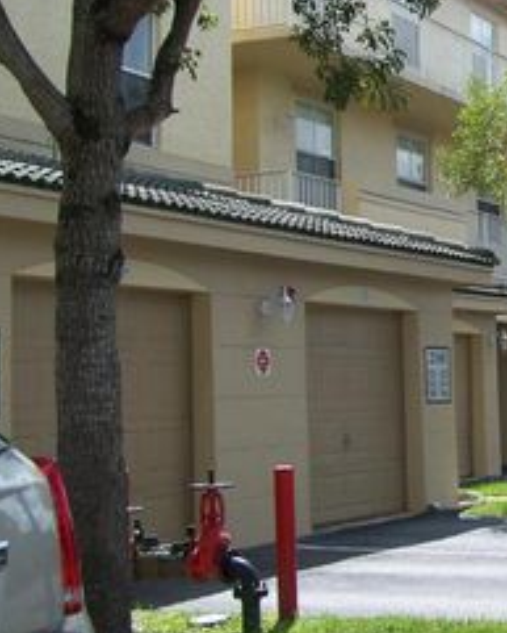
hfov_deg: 18.6
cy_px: 213
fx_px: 1443
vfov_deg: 24.6
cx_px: 646
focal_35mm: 77
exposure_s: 1/500
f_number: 4
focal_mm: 6.3
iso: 80
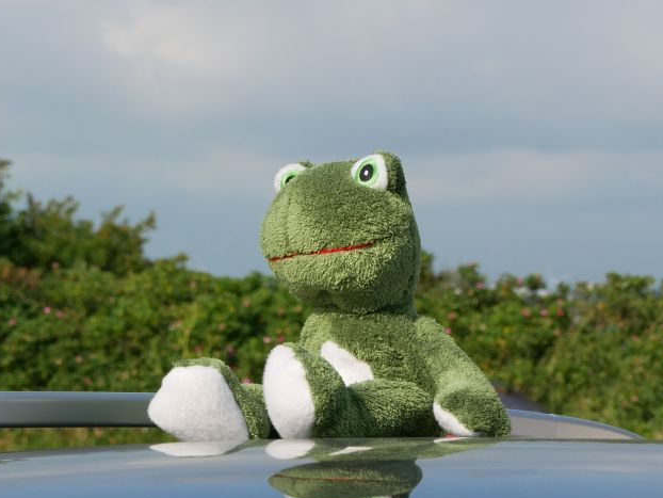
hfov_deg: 12.2
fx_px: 3104
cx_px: 357
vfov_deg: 9.2
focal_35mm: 162
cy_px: 343
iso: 200
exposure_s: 1/400
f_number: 9
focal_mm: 42
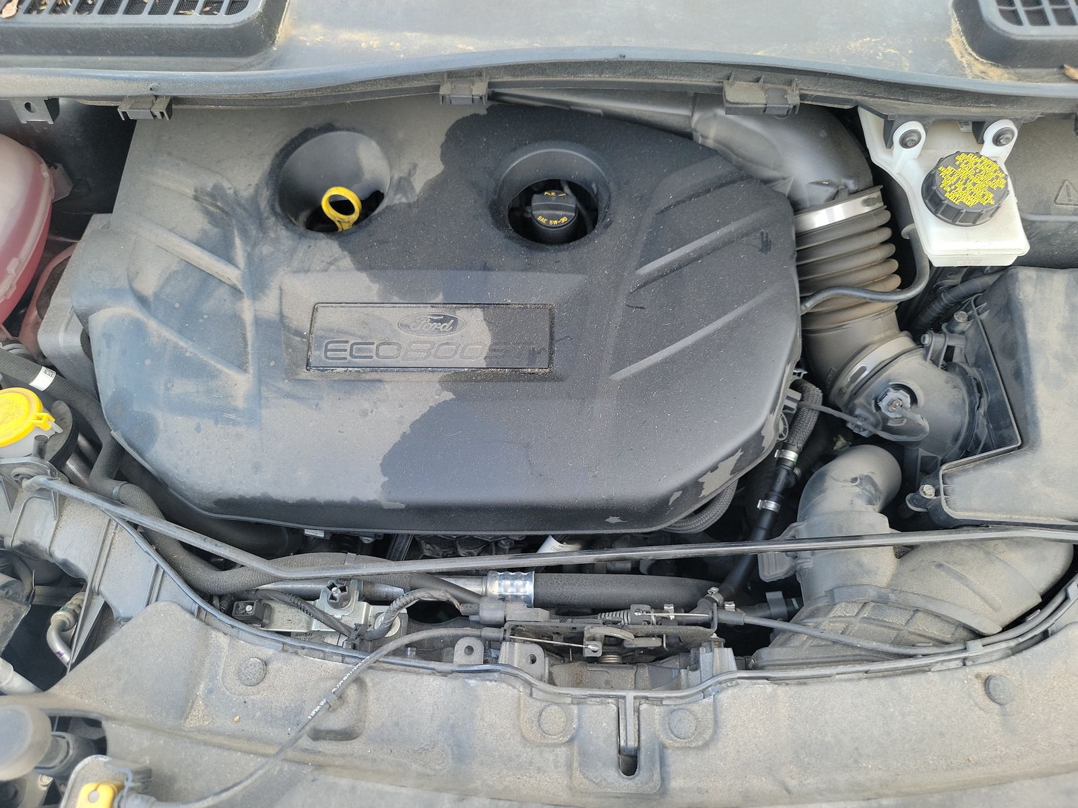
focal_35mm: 24
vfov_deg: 56.8
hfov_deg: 71.6
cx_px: 539
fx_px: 747
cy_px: 404
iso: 50
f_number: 1.8
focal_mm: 6.7
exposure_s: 1/59
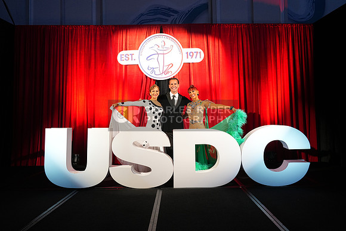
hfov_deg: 73.7
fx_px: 231
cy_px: 116
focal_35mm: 24
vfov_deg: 53.2
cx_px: 173
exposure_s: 1/160
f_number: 5
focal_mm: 24
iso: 1000
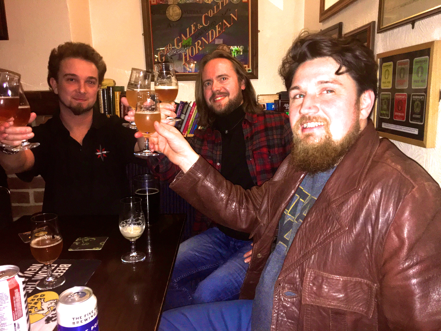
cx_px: 220
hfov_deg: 61.7
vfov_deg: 48.2
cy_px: 166
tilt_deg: -11.3
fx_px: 369
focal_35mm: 29
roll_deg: +0.8
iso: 80
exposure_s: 1/17
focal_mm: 4.15
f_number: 2.2
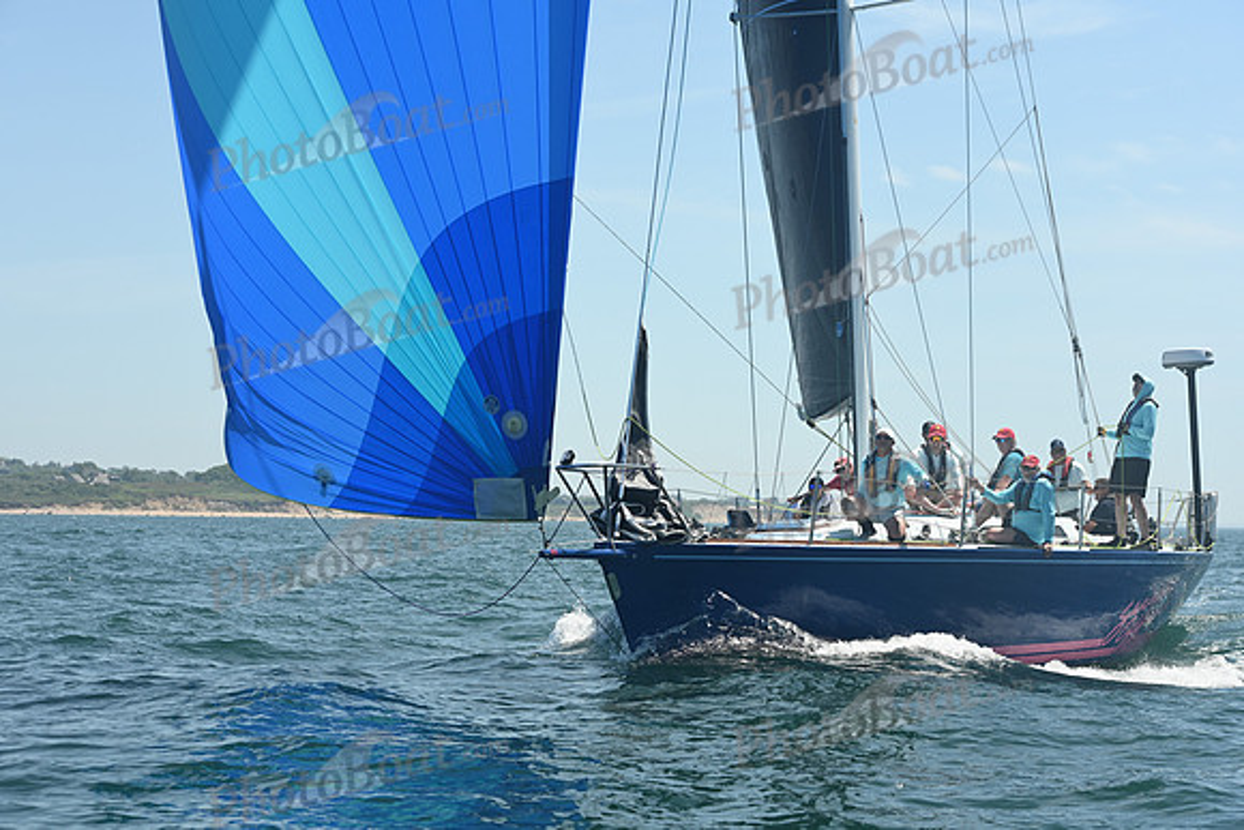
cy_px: 415
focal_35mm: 86
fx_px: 2972
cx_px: 622
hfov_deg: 23.6
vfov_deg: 15.9
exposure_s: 1/1000
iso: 320
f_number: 8
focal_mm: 86
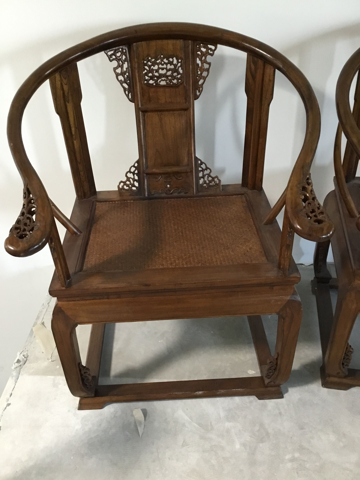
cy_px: 240
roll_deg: +3.9
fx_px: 430
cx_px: 180
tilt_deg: -35.8
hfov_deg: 45.4
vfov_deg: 58.4
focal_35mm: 31
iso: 200
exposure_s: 1/20
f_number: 2.4
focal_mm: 3.3
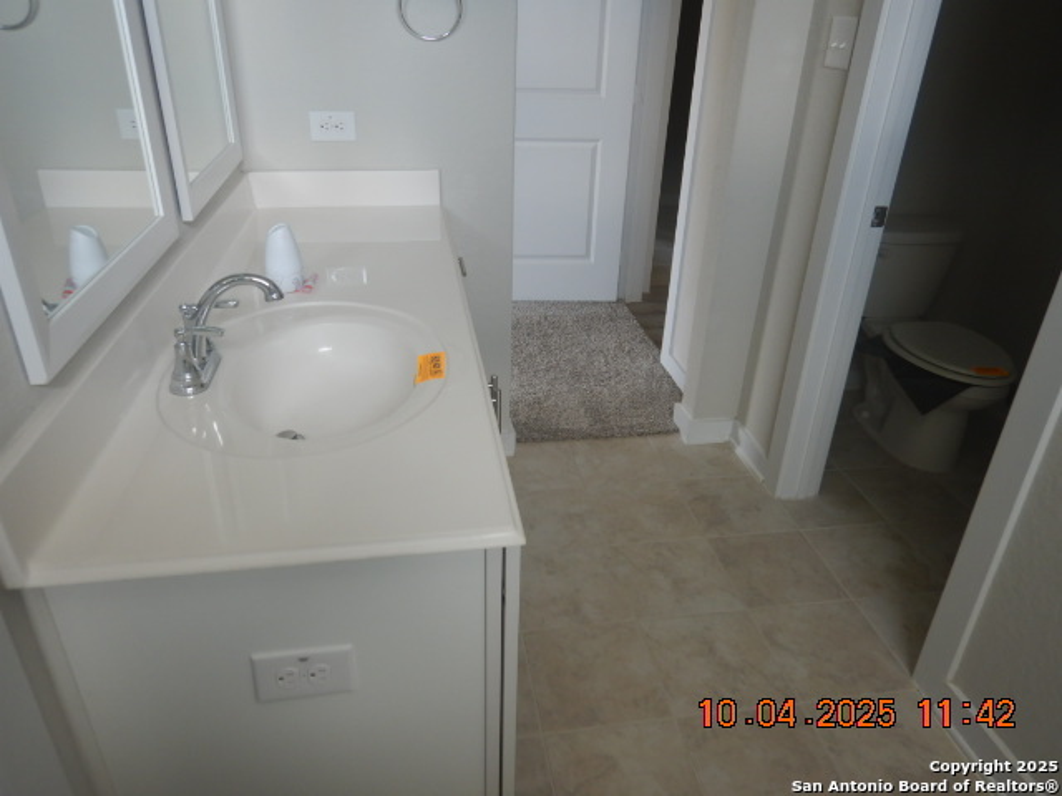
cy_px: 398
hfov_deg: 71.6
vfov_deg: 56.8
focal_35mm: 24
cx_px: 531
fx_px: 736
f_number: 2.8
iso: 125
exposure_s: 1/40
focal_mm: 4.3
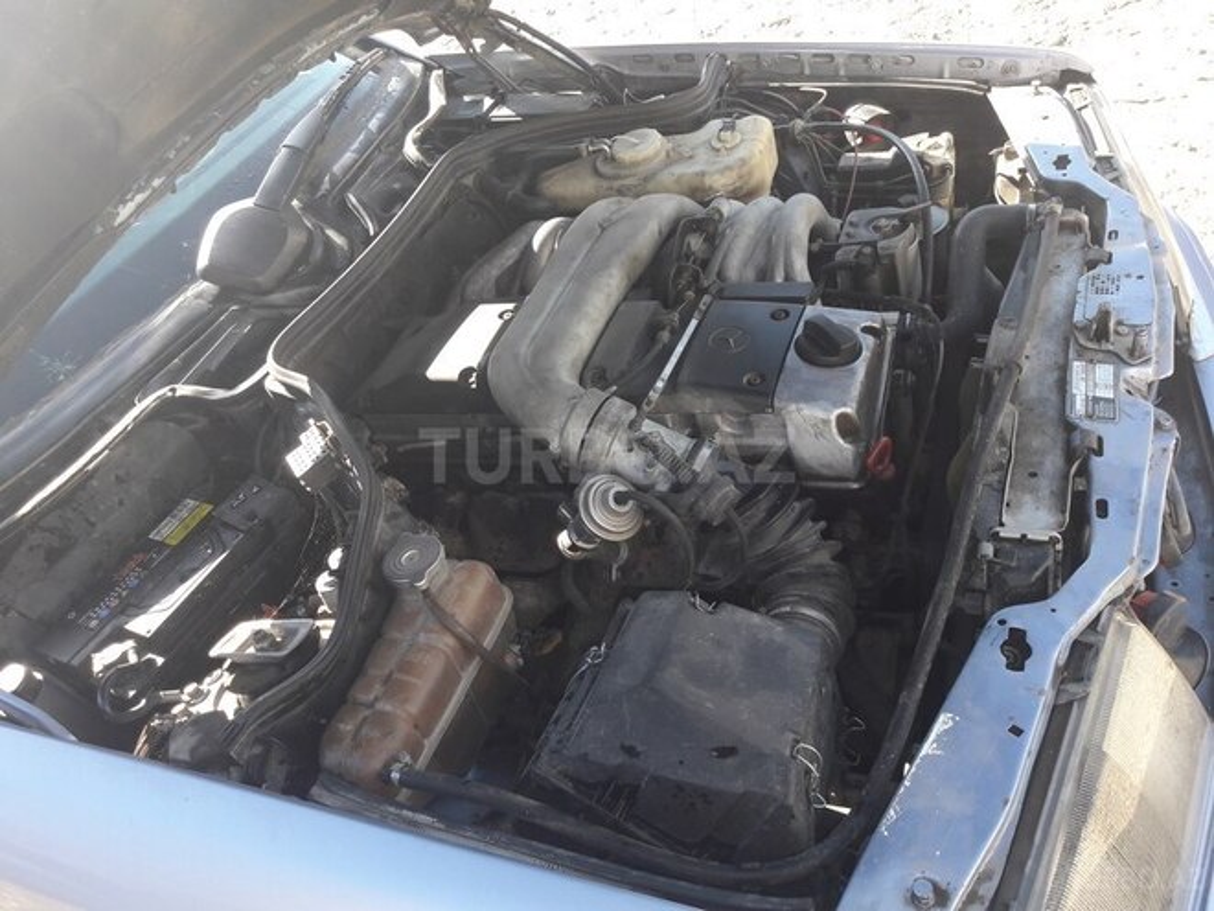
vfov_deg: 49.7
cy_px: 456
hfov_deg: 63.4
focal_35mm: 28
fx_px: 982
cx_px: 607
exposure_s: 1/162
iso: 40
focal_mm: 3.7
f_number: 1.9
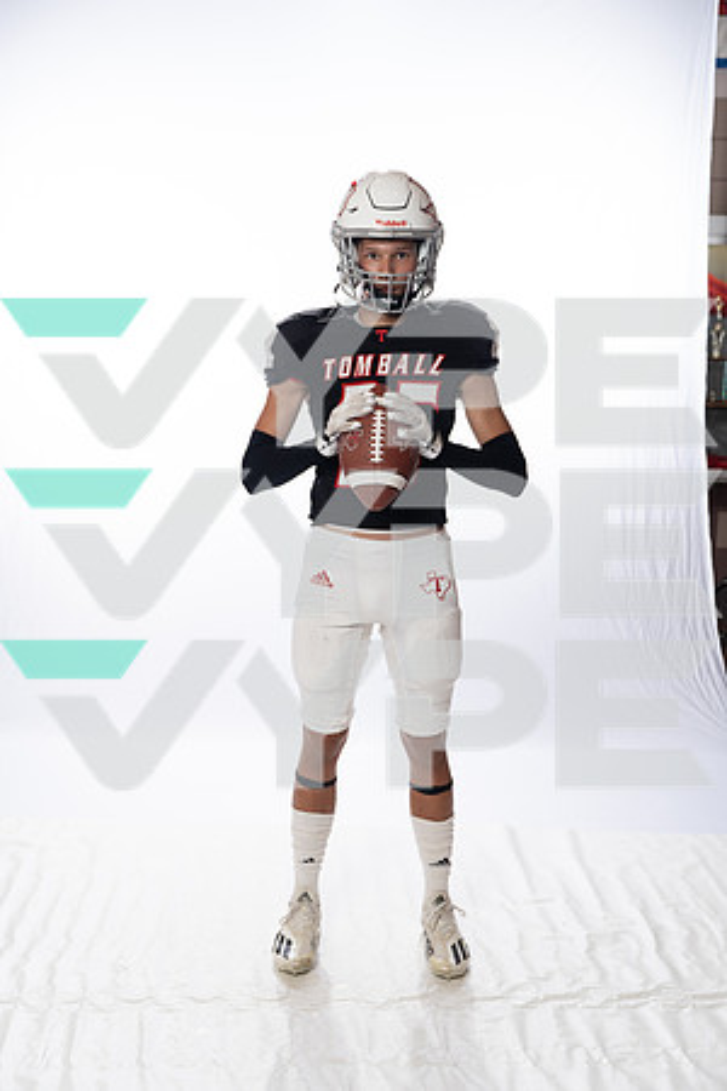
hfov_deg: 31.9
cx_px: 364
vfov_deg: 46.4
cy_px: 546
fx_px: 1272
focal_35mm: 42
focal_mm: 42
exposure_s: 1/250
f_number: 4
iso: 400
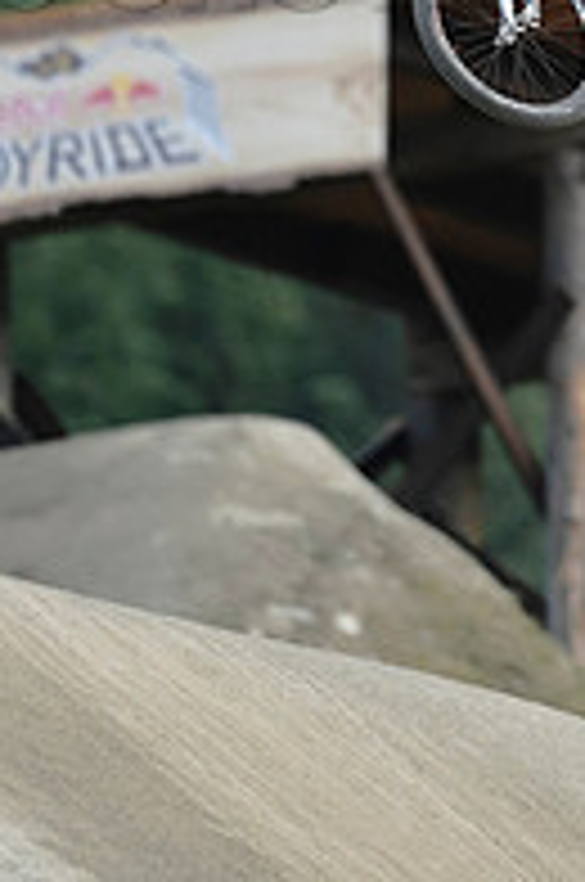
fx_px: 33779
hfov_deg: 1.0
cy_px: -50
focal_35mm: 1381
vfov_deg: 1.5
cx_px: 554
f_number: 4
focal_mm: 600
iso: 1600
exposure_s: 1/1600
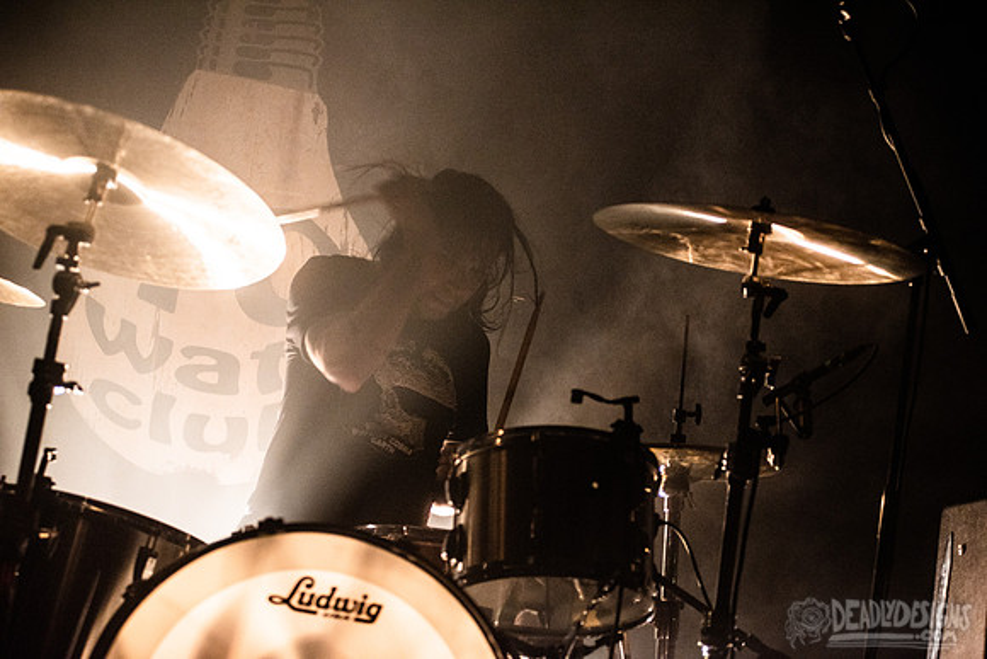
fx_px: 2194
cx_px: 494
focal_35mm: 80
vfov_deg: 17.1
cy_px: 330
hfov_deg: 25.4
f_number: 2.8
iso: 1250
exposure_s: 1/160
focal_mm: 80
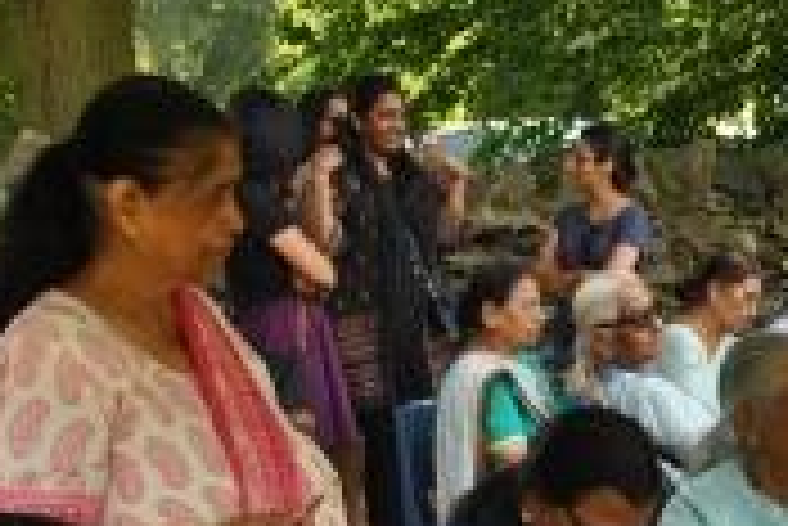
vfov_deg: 14.4
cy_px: 643
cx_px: 806
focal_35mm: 92
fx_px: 2015
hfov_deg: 21.3
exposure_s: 1/100
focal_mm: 24
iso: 200
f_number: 5.6
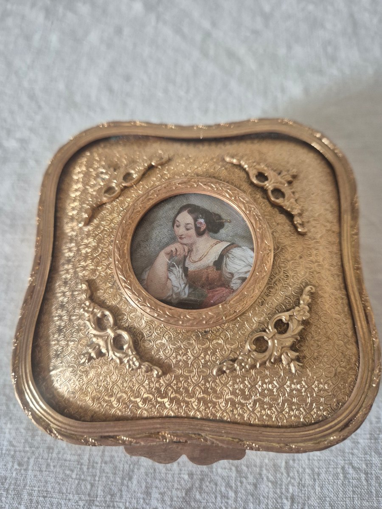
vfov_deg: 73.9
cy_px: 254
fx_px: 338
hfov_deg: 58.9
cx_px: 191
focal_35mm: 23
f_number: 1.8
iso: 500
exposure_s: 1/100
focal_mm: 5.4
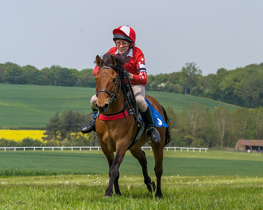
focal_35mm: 192
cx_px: 200
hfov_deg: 10.0
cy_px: 86
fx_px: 1496
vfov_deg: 8.0
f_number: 9
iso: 400
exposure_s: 1/2000
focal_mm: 135
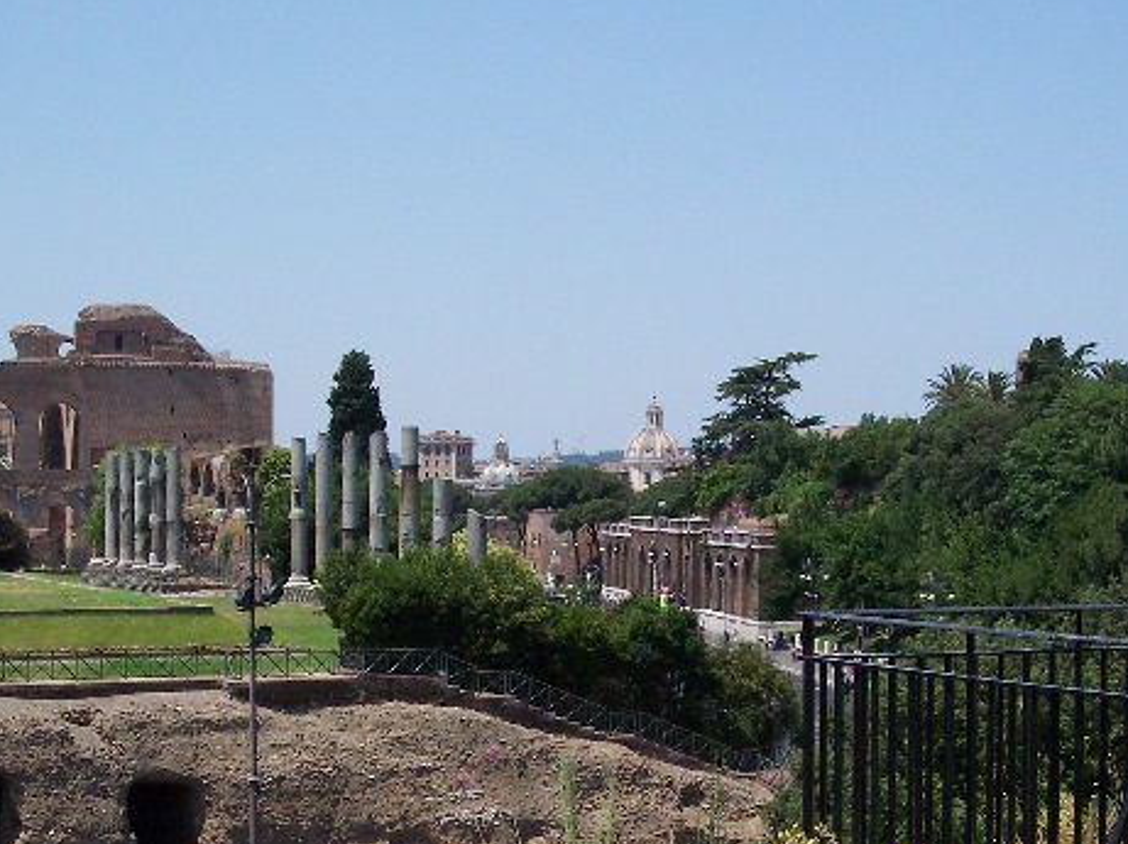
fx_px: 2149
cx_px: 607
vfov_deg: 22.2
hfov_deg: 29.4
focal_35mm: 66
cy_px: 538
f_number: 4.8
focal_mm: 8
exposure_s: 1/1000
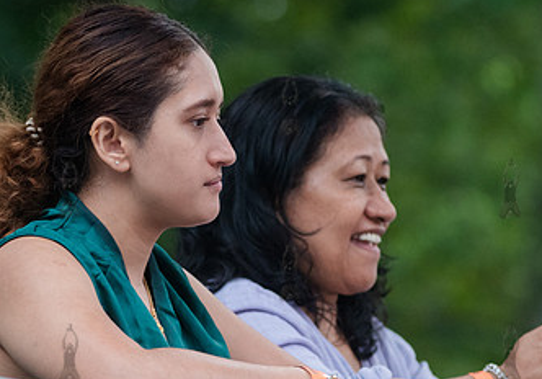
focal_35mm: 355
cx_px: 210
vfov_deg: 4.0
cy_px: 297
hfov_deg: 5.7
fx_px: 5425
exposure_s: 1/250
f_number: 4
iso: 2000
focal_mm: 155
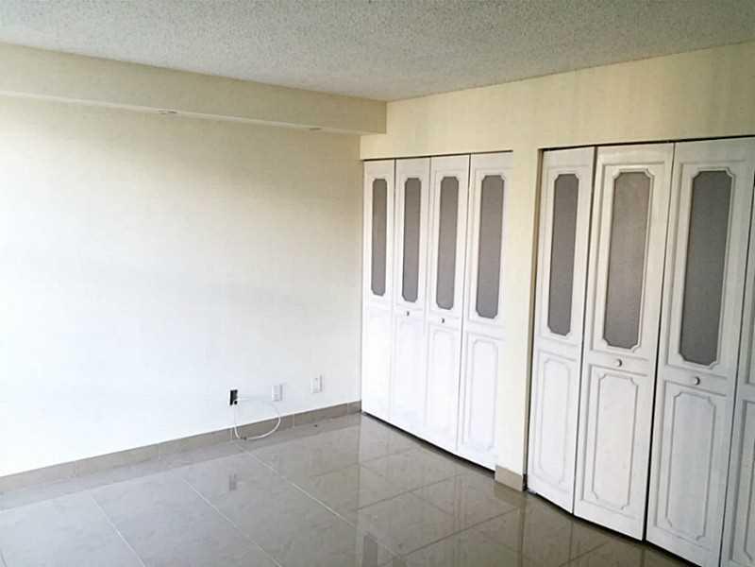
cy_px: 284
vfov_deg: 48.2
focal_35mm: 29
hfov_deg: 61.7
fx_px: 633
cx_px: 378
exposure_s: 1/30
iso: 40
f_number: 2.2
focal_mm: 4.15
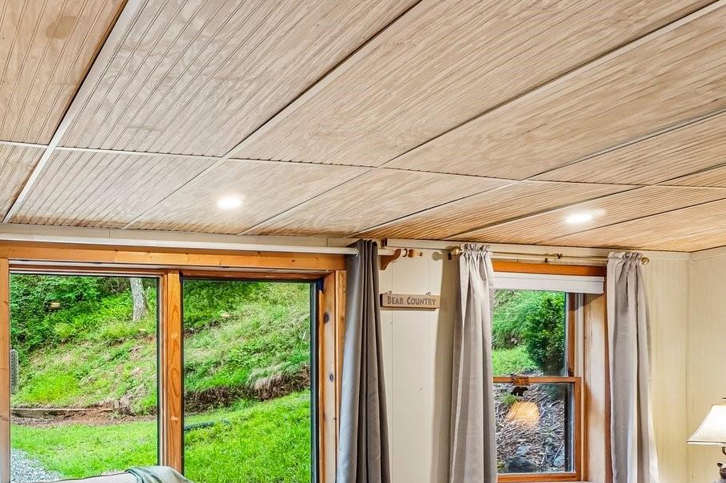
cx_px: 75
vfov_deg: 37.2
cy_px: 399
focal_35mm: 34
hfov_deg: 49.8
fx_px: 685
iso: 400
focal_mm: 10
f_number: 8
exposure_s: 1/8
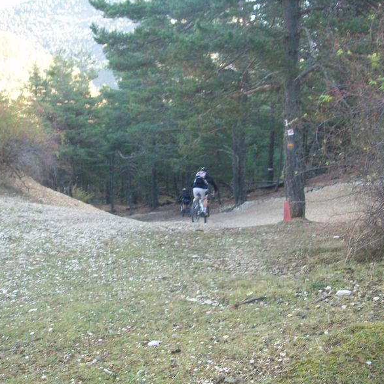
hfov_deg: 40.9
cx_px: 193
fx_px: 515
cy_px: 194
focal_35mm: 41
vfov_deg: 40.9
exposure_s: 1/60
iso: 99
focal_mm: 5.7
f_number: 2.8
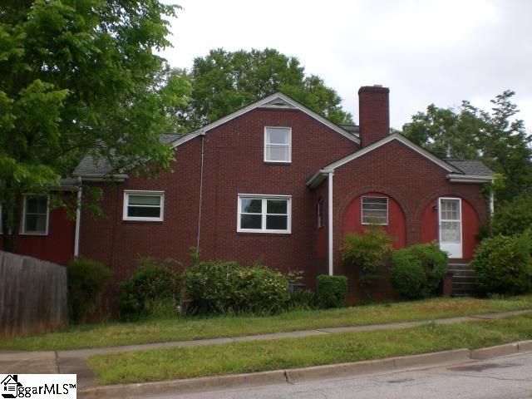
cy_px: 200
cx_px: 266
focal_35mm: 38
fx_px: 584
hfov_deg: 49.0
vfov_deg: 37.7
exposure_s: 1/400
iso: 50
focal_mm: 6.3
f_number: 4.4
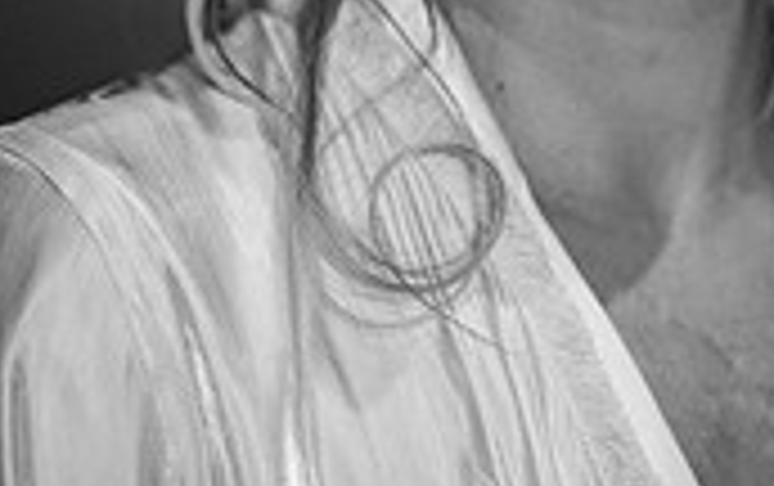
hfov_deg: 9.3
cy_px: -428
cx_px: 567
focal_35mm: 226
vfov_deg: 5.7
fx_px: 4773
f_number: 2.2
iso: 180
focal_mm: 85
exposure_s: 1/200
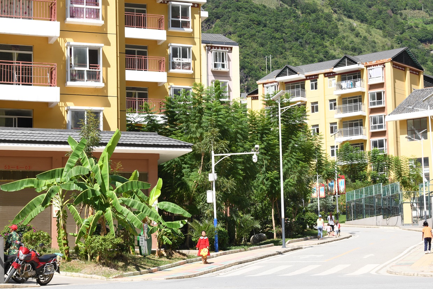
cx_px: 216
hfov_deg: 23.9
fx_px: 1022
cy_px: 144
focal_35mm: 85
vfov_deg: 16.1
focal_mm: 85
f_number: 16
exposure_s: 1/160
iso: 400
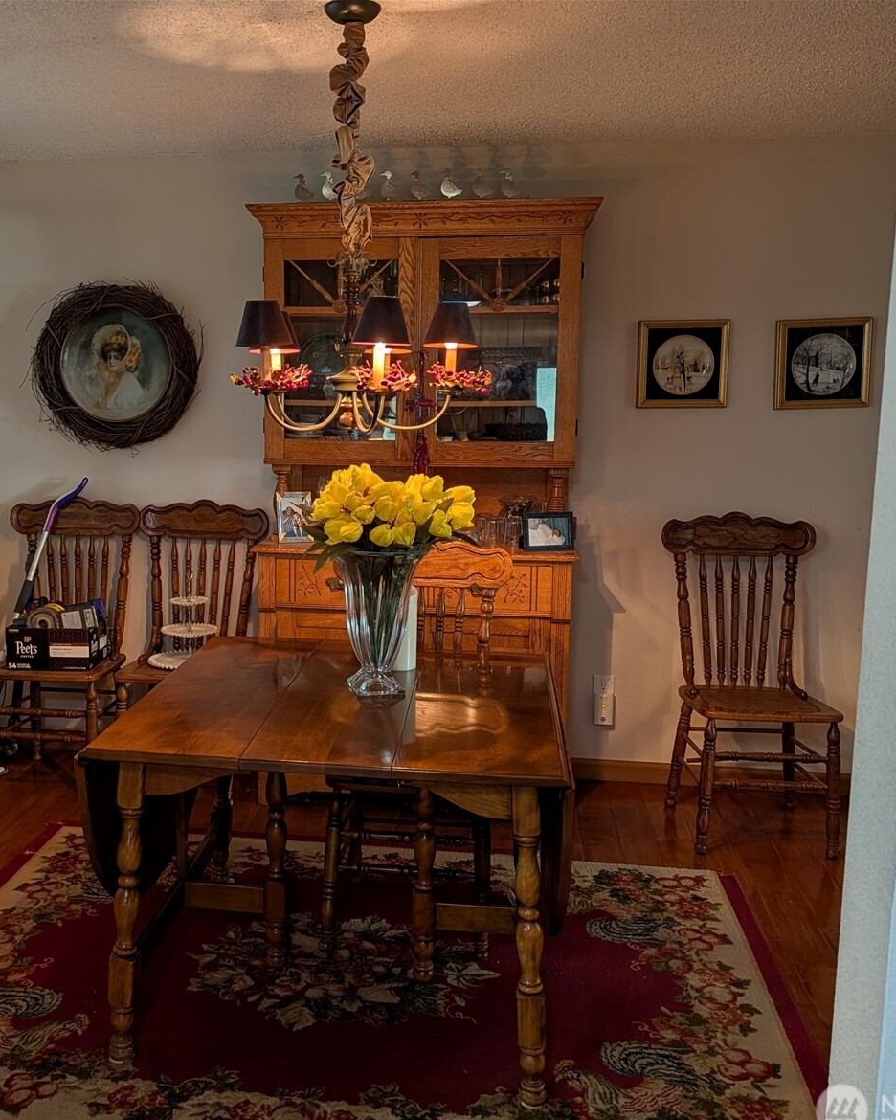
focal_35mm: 32
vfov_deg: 55.7
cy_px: 574
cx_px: 301
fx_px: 1061
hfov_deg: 45.1
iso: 39
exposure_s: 1/20
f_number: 1.68
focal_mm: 6.9
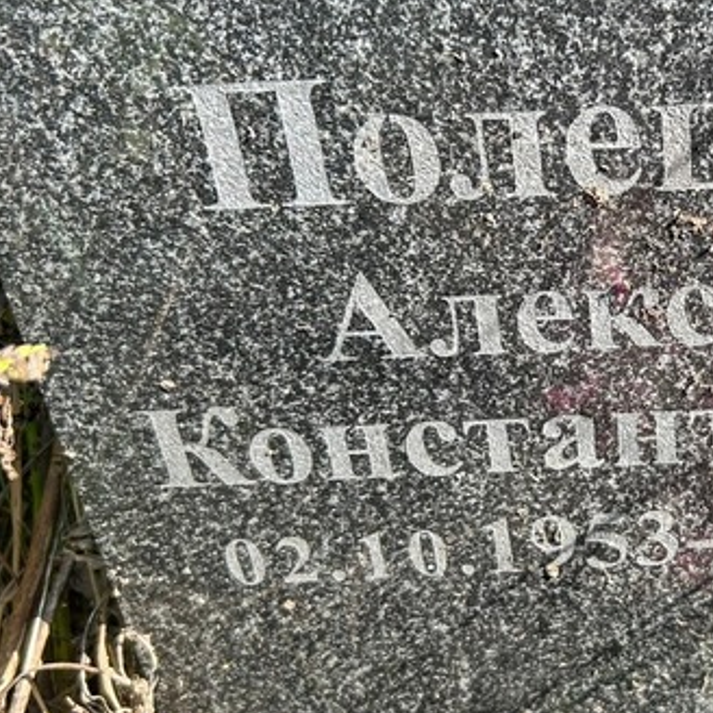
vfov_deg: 30.6
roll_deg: +4.8
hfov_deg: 29.0
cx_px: 676
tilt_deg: -33.7
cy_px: 354
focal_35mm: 56
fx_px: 1305
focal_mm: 5.7
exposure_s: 1/398
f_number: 1.5
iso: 50
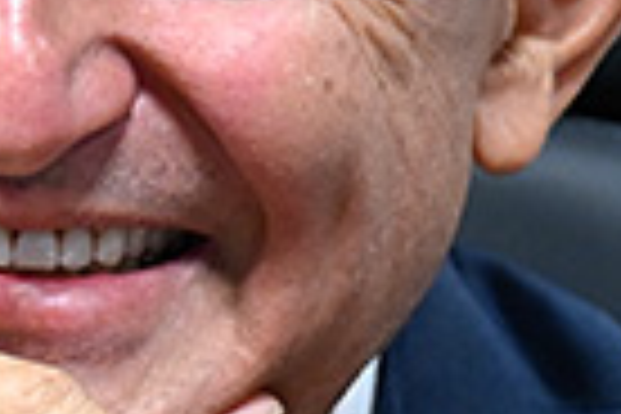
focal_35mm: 1868
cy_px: 274
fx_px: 32220
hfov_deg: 1.1
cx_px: -117
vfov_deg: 0.7
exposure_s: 1/160
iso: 1600
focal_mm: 200
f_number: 2.8
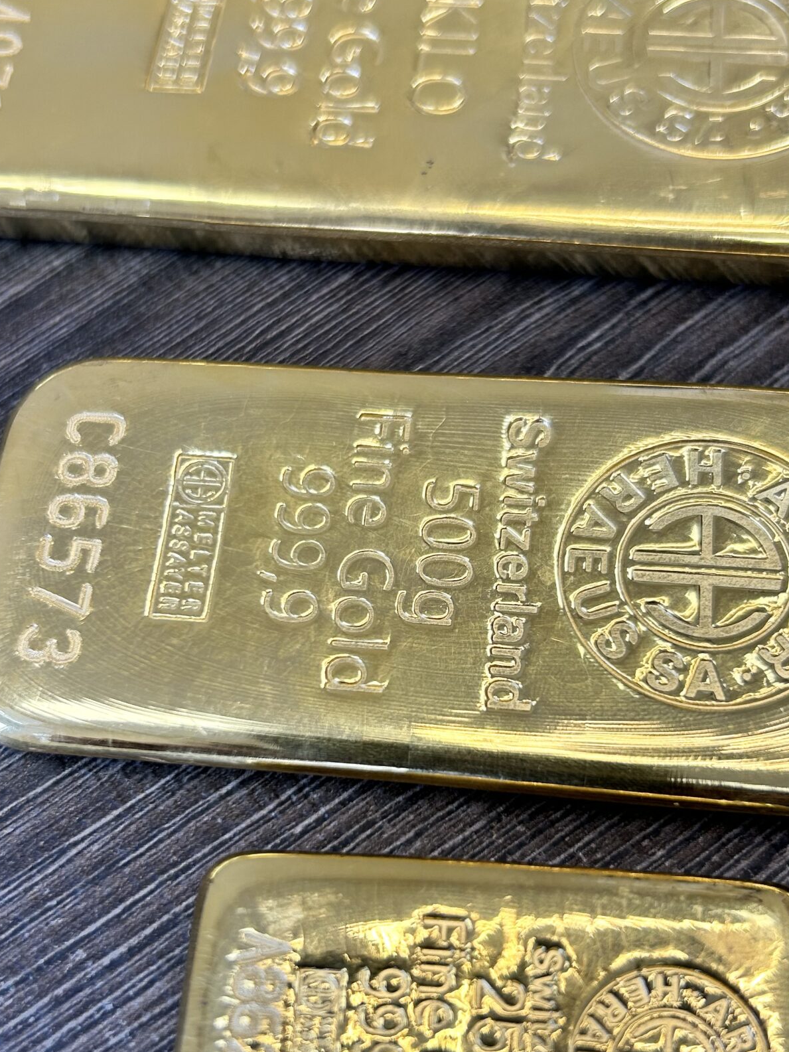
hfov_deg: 34.4
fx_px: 1276
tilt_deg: -65.9
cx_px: 404
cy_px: 609
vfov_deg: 44.6
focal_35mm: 42
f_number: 1.5
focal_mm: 5.7
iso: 40
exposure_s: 1/265
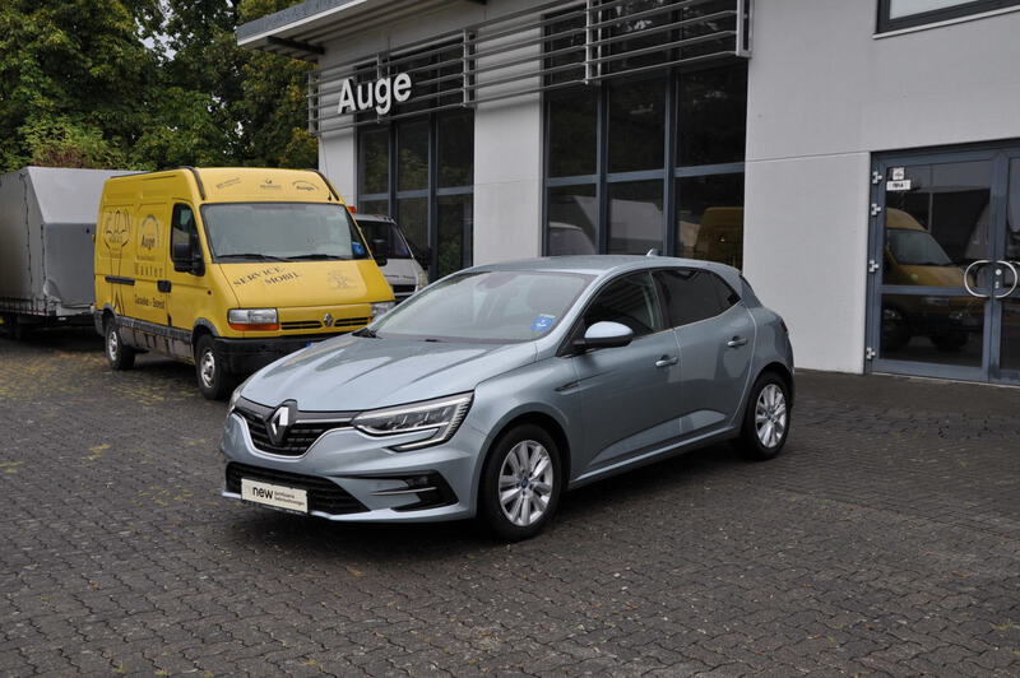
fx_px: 1104
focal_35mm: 39
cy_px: 339
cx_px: 510
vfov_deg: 34.2
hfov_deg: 49.6
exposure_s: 1/250
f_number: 8
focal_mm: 26
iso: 200
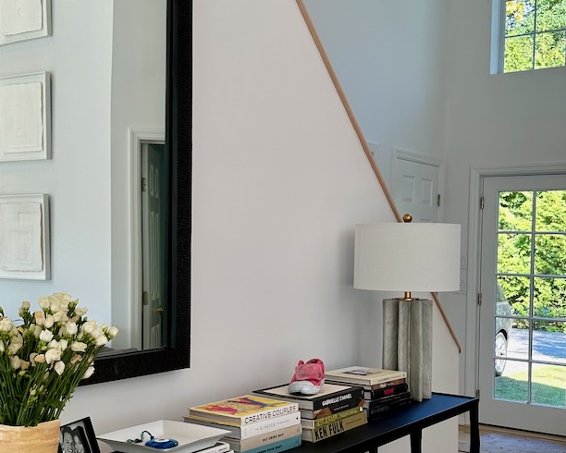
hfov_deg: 38.0
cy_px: 269
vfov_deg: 30.8
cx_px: 302
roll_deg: -1.0
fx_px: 821
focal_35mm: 49
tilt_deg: -0.2
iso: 64
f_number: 1.78
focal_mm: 6.86
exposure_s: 1/160
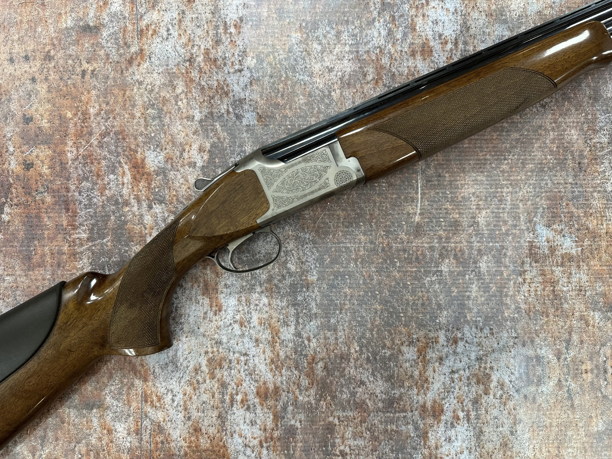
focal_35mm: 24
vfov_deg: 56.8
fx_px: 424
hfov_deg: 71.6
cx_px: 306
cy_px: 230
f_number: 1.8
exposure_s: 1/100
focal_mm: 6.9
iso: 200
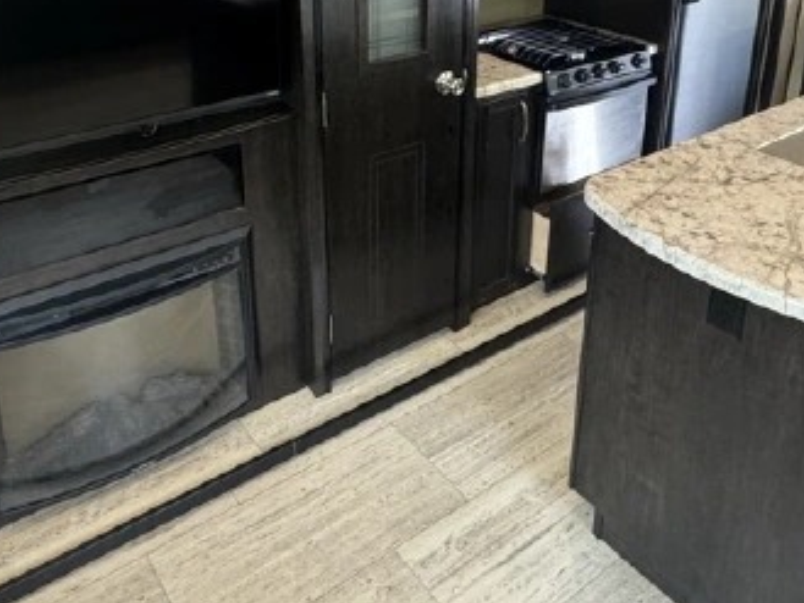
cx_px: 433
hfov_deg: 53.9
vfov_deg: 39.6
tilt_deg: -16.5
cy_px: 93
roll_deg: -2.8
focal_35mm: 34
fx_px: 790
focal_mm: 2.22
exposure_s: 1/60
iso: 400
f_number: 2.2
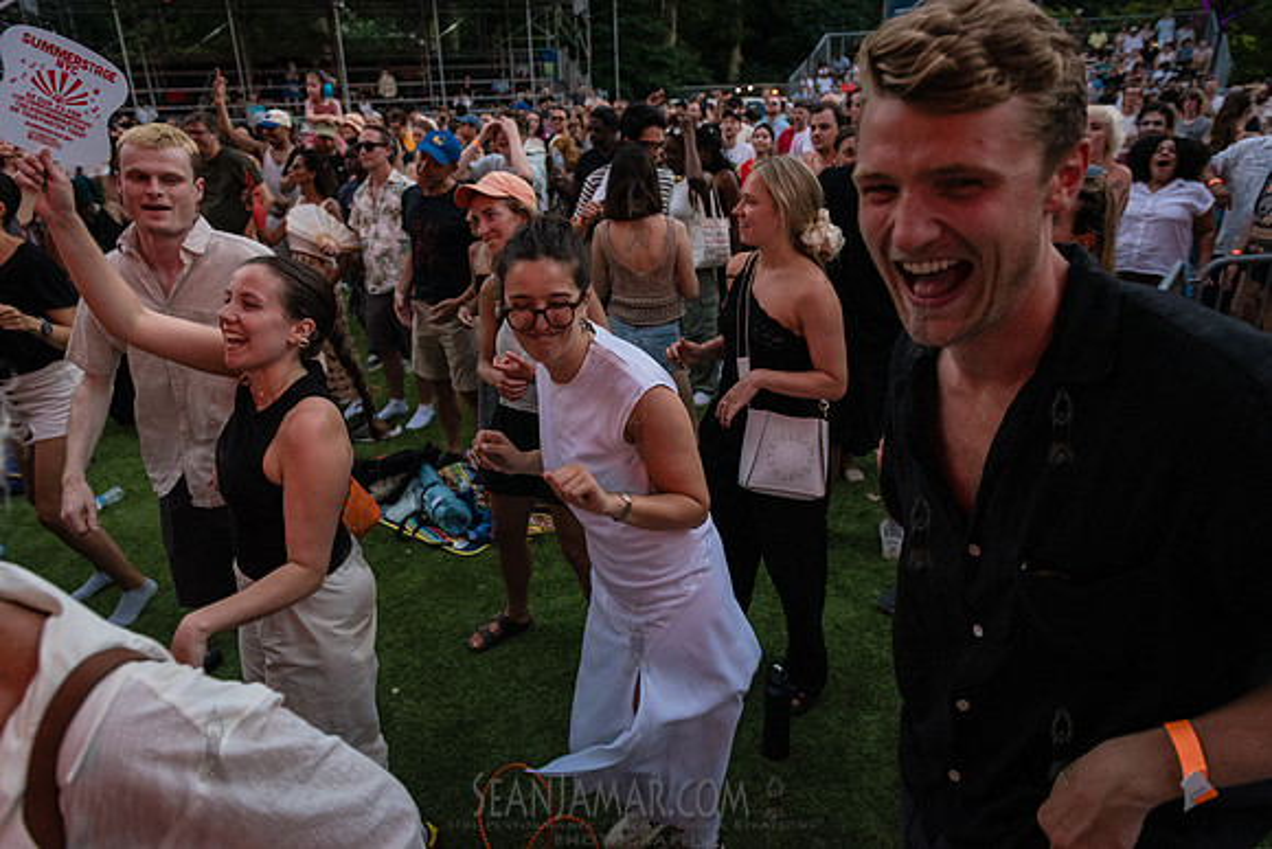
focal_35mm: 24
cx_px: 636
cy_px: 424
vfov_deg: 53.2
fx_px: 848
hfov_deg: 73.7
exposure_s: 1/400
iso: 4000
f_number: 3.5
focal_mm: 24
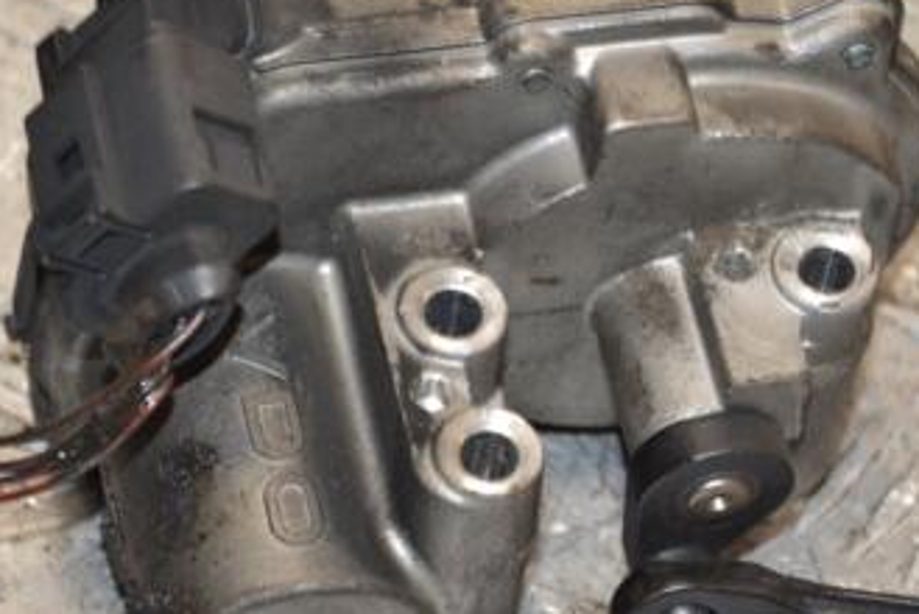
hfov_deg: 7.2
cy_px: 293
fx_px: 7330
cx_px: 453
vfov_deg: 4.8
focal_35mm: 287
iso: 800
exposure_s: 1/125
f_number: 5.6
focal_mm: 105
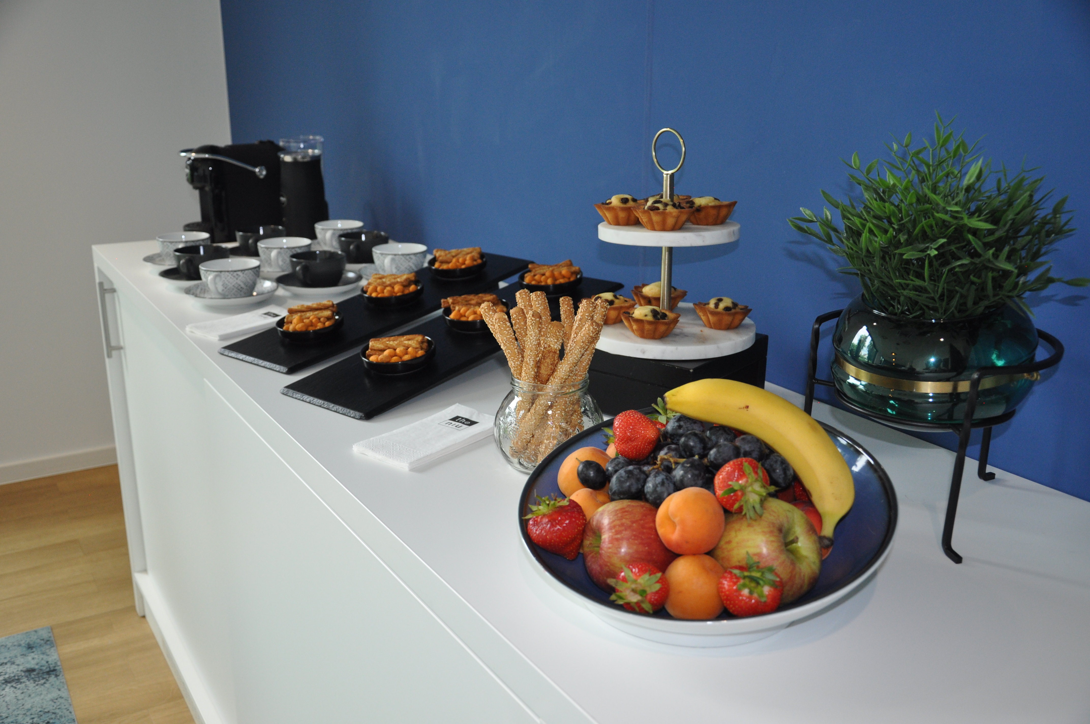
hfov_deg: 57.3
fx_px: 998
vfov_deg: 39.9
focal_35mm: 33
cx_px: 545
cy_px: 362
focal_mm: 22
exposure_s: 1/125
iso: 720
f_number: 3.8
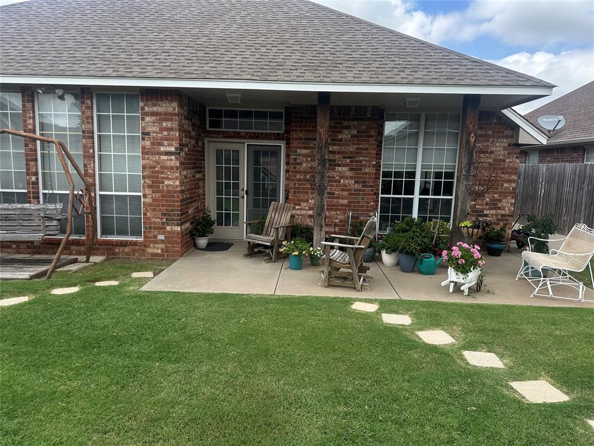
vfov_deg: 56.8
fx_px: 412
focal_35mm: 24
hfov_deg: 71.6
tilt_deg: -7.1
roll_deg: -1.5
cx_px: 297
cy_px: 223
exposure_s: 1/1721
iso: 80
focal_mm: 6.86
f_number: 1.78
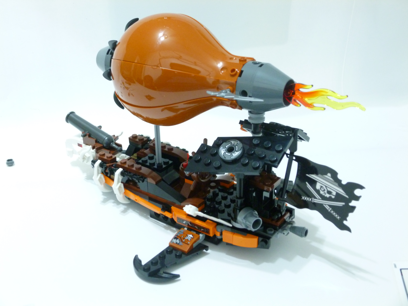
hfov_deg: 42.1
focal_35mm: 45
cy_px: 153
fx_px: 530
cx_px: 204
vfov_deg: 32.2
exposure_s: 1/4
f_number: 3.9
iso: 400
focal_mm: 8
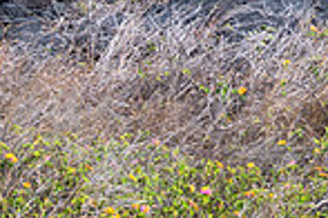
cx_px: 482
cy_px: -207
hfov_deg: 8.9
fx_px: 2050
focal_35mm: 225
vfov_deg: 6.0
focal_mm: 50
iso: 400
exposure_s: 1/200
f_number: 16
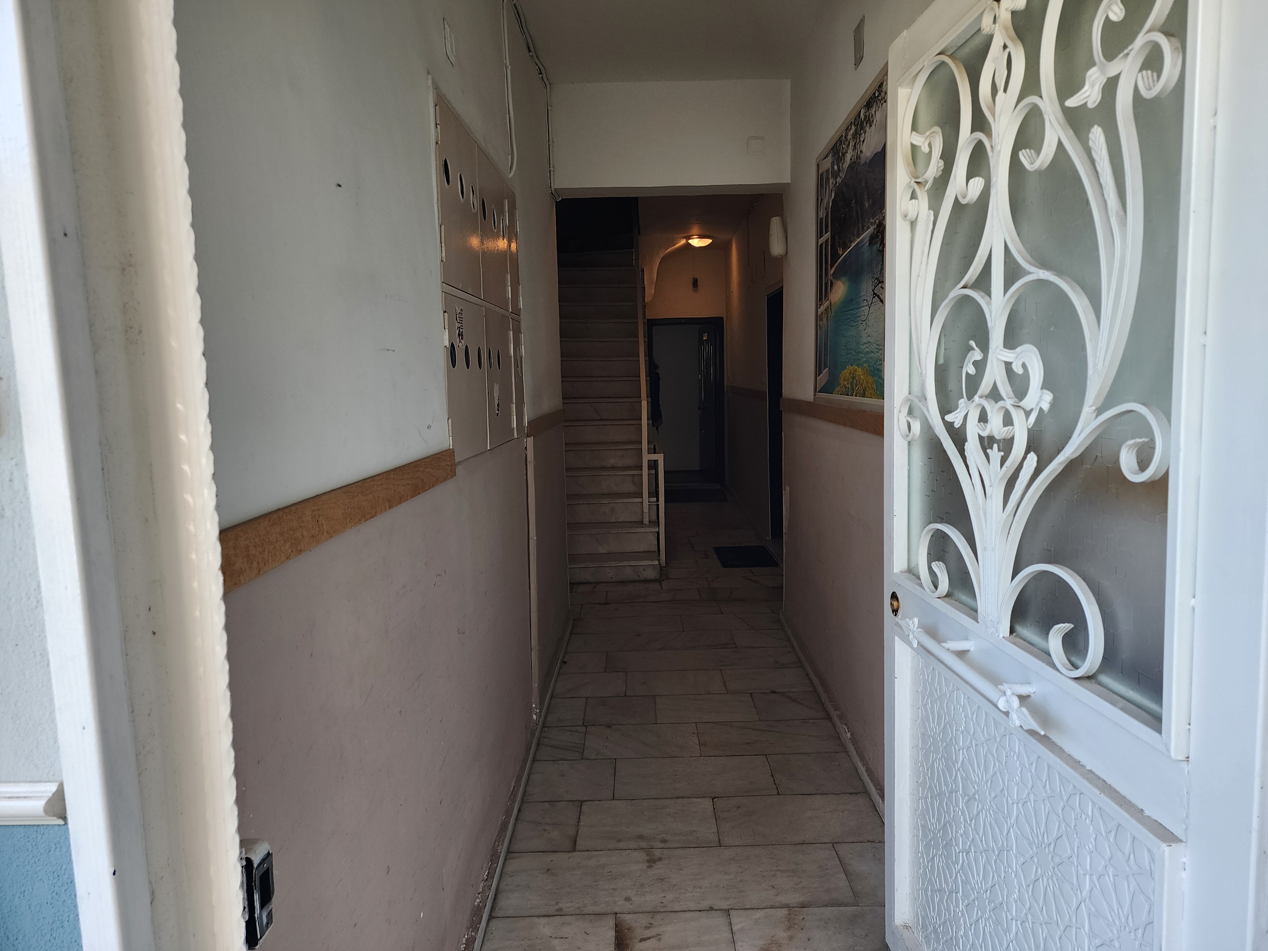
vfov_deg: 58.9
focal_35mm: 23
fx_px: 843
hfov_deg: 73.9
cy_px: 476
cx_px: 634
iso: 100
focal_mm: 6.4
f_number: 1.8
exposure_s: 1/180
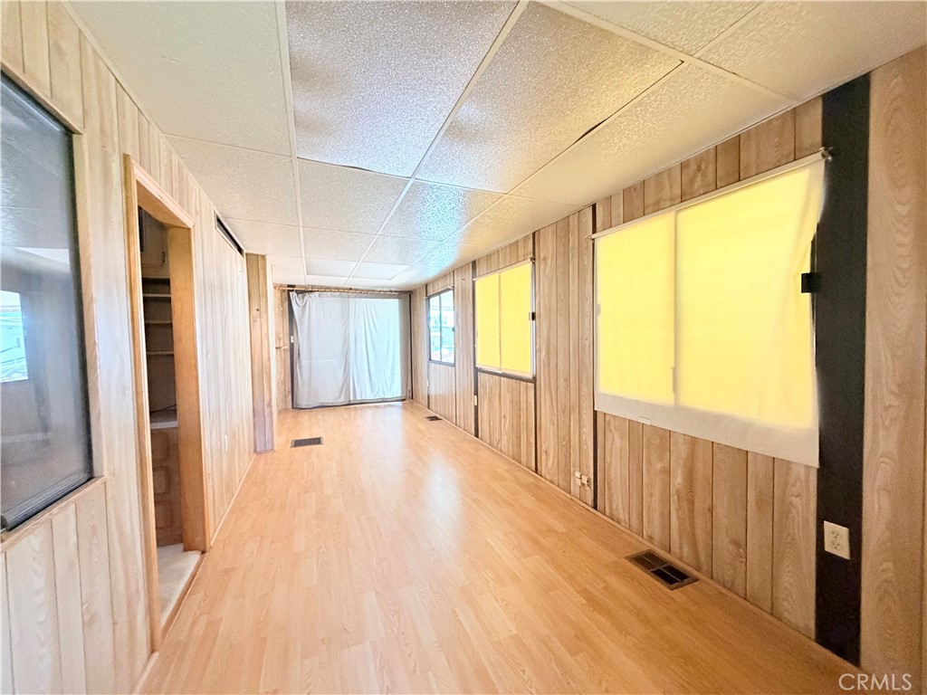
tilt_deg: -2.0
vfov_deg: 85.7
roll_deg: +1.7
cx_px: 464
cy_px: 348
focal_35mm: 14
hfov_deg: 102.1
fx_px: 375
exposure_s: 1/60
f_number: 2.2
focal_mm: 2.22
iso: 500
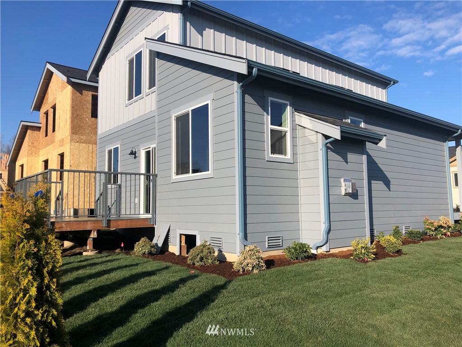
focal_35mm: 28
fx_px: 374
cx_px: 231
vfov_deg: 49.7
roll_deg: +0.8
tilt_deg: +4.5
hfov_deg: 63.4
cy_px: 174
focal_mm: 4
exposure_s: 1/2183
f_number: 1.8
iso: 20
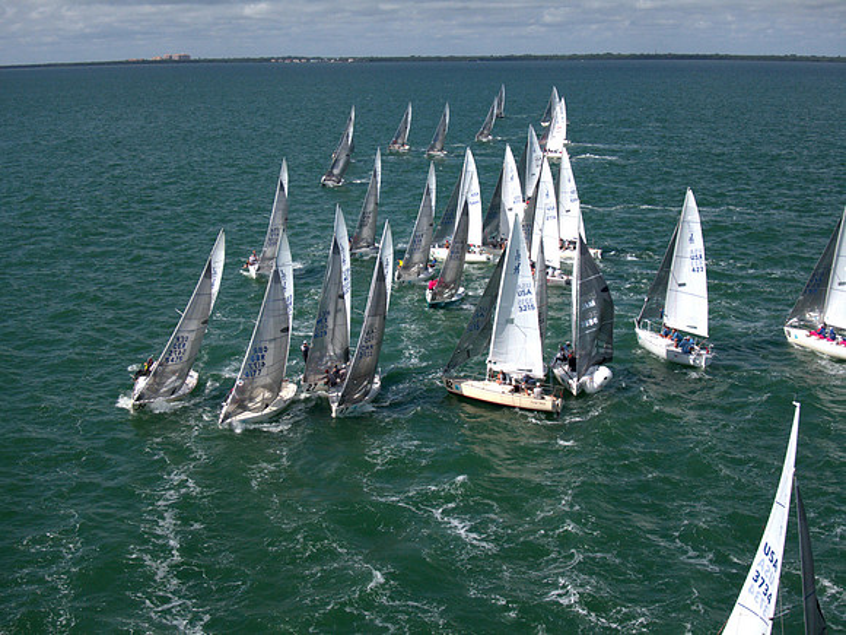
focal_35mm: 48
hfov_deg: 39.7
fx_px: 1173
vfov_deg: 30.3
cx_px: 423
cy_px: 318
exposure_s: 1/1600
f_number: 3.8
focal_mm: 8.6
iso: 100
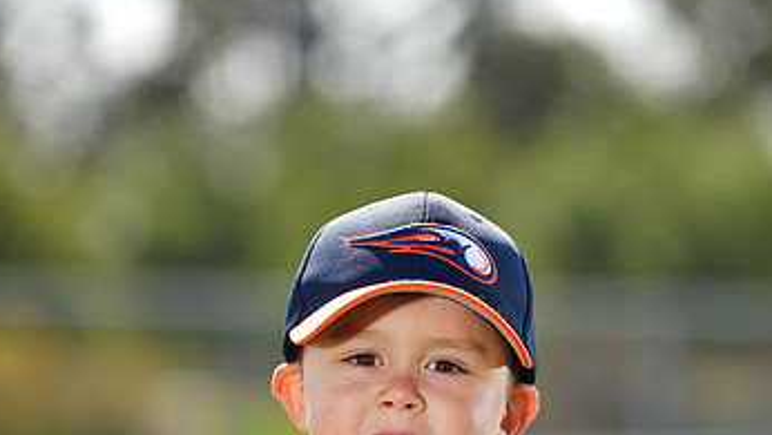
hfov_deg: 6.1
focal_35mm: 351
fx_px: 7188
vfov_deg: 3.5
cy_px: 549
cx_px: 396
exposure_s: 1/250
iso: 50
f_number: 4
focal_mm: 200
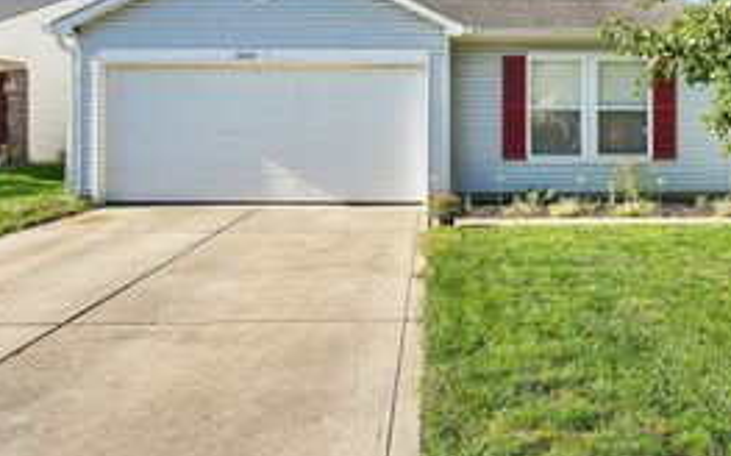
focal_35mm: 31
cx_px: 445
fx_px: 617
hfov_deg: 60.7
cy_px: 74
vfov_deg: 38.6
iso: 100
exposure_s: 1/800
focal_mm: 16
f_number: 8
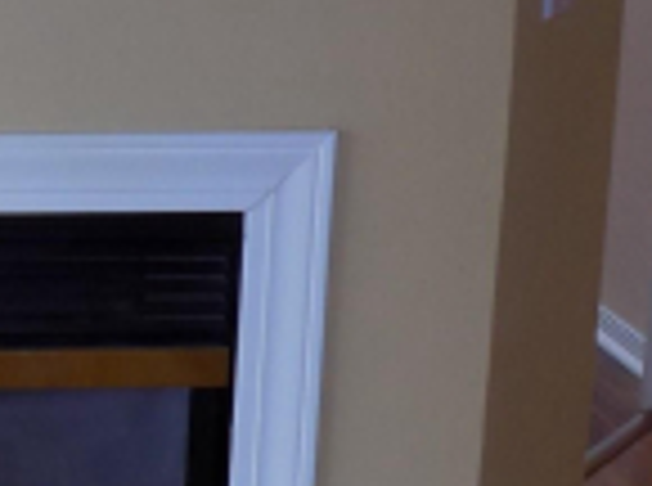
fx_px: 1992
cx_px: -353
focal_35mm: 106
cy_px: 45
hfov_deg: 16.7
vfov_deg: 13.8
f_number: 3.1
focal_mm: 4
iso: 100
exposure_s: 1/30
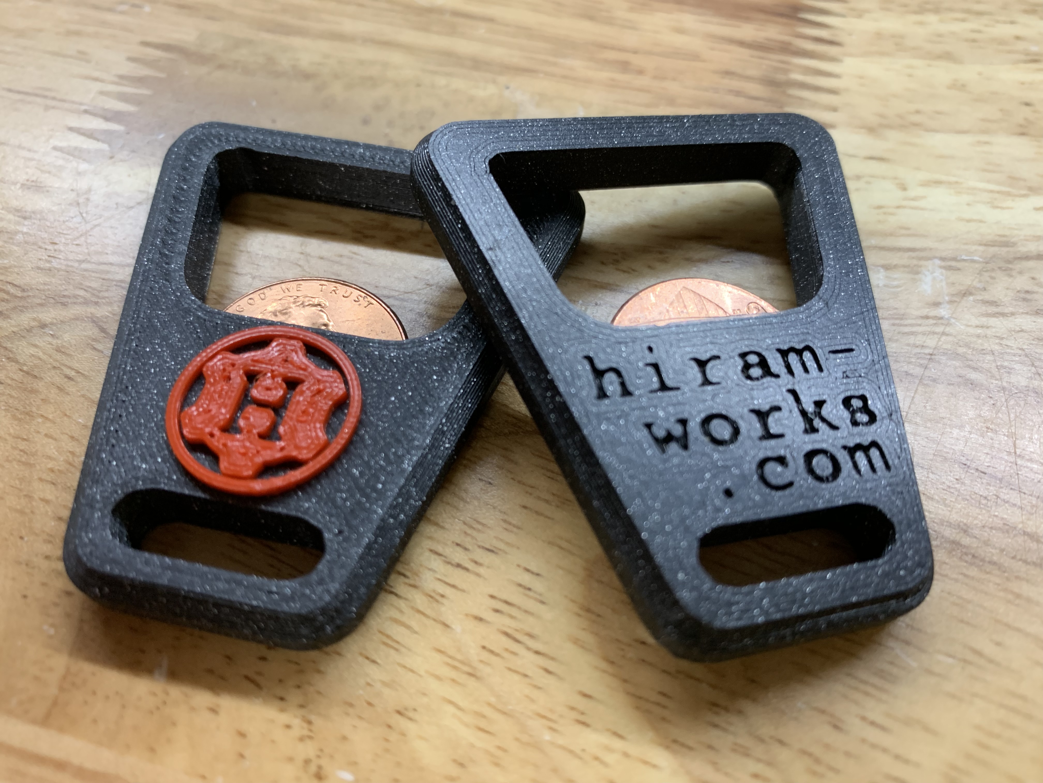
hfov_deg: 67.3
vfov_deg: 53.1
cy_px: 392
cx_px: 522
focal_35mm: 26
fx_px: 783
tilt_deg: -57.0
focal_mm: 4.25
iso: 160
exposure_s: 1/60
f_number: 1.8
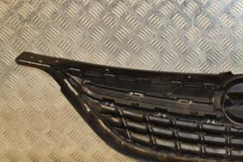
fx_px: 527
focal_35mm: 78
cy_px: 77
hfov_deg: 24.7
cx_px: 244
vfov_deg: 17.5
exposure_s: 1/125
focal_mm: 25
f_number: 5
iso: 800
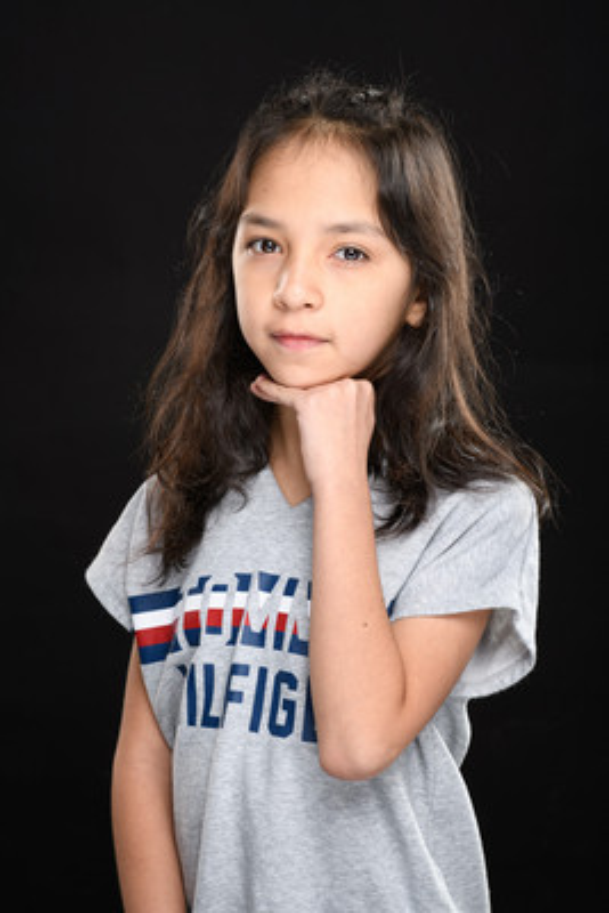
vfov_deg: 23.9
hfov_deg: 16.1
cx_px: 304
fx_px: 2155
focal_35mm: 85
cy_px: 456
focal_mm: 85
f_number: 9
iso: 100
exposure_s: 1/200
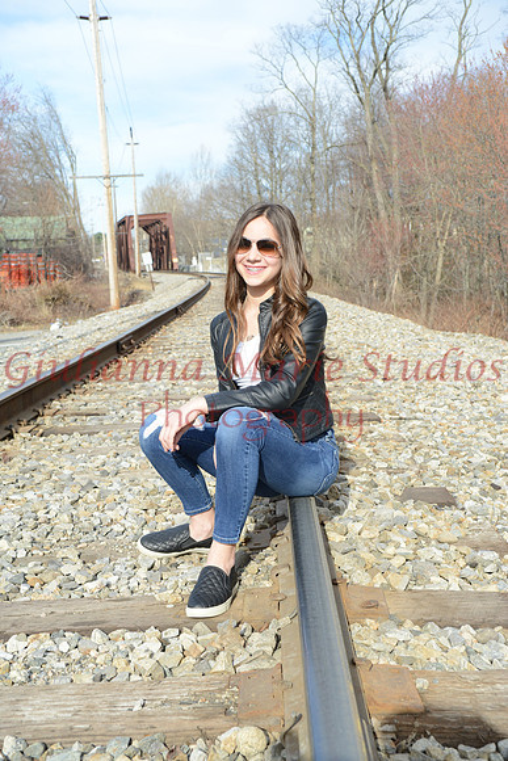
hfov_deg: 28.1
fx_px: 1015
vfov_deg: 41.1
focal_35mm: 48
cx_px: 254
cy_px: 380
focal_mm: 48
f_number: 9
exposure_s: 1/250
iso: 320
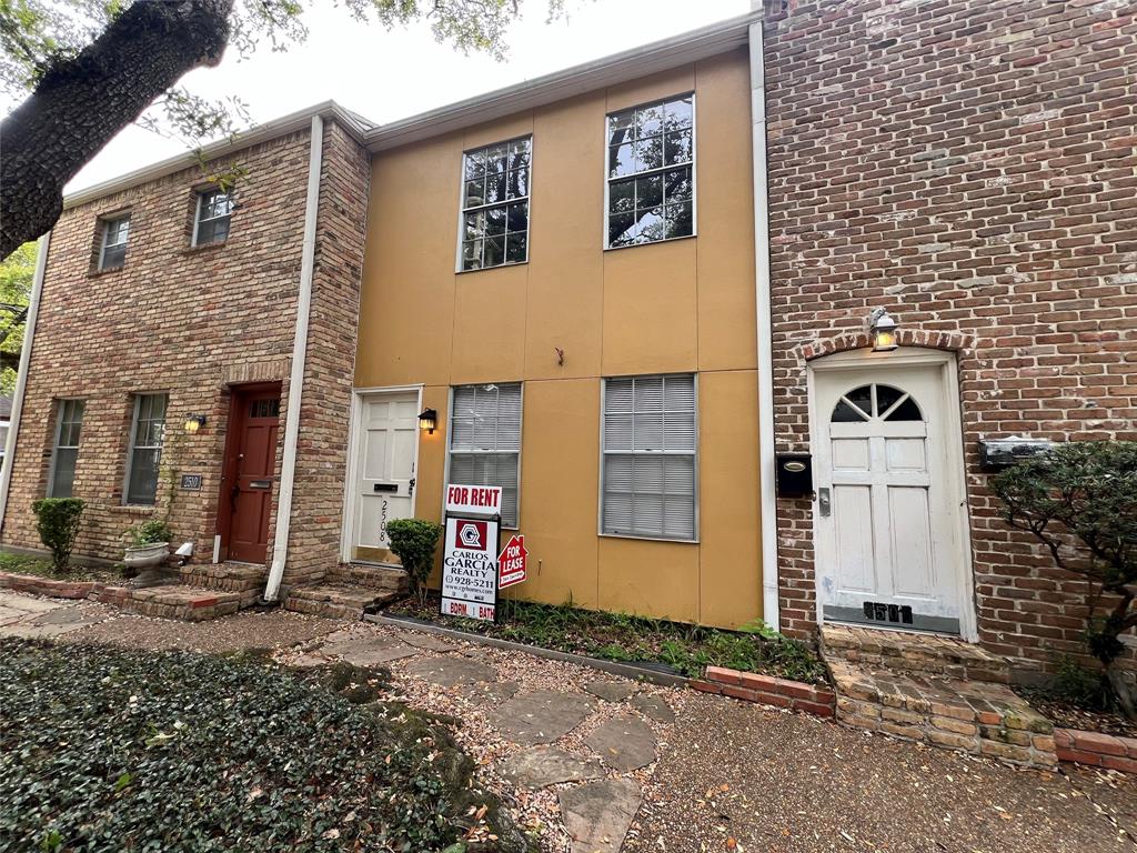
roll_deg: -0.7
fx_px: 427
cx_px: 568
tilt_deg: +6.6
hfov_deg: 106.2
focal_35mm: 13
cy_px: 426
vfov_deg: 89.9
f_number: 1.8
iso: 32
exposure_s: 1/204
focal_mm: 1.57
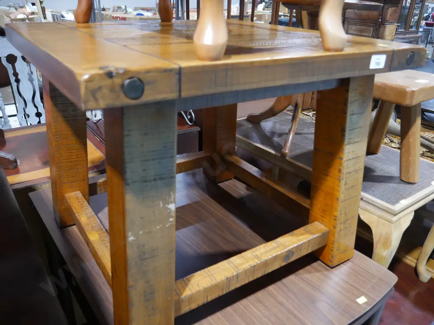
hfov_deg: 63.4
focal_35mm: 28
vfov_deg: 49.7
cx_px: 217
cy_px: 162
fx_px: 351
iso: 1000
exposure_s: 1/60
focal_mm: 14
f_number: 3.5
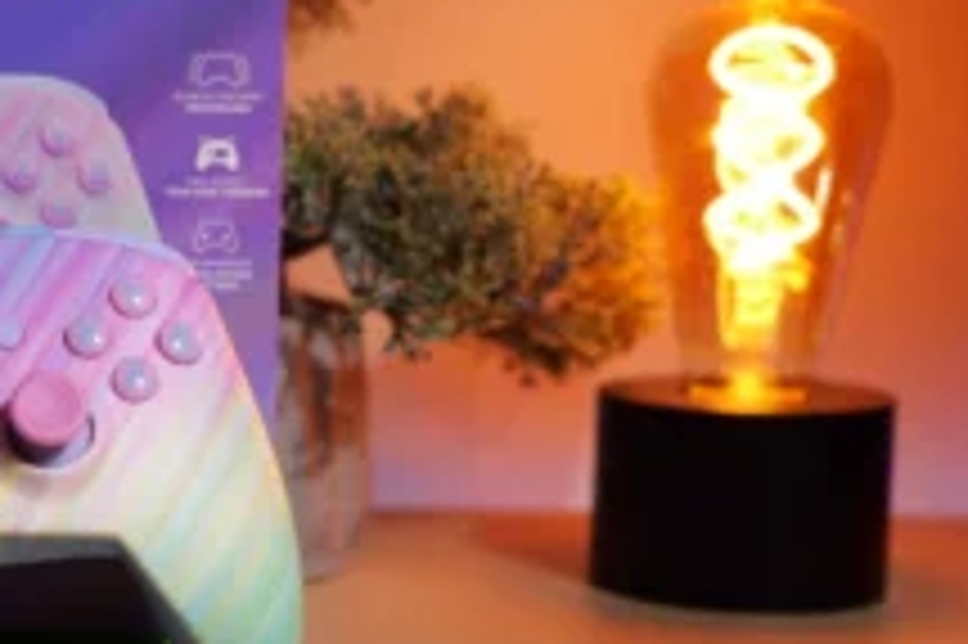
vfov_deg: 12.5
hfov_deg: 18.1
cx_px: -72
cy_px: 441
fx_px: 2929
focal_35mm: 109
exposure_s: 1/160
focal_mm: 39
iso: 100
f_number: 2.8
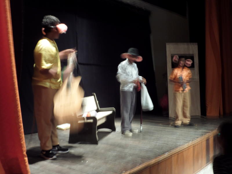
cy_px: 87
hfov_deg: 45.8
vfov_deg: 35.1
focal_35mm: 41
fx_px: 275
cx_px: 116
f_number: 3.6
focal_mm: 6.8
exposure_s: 1/2
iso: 200
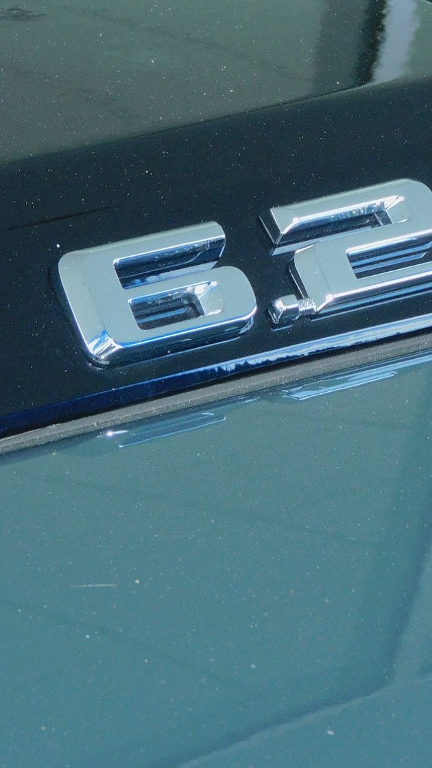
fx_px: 3826
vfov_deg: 11.4
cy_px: 270
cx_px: 298
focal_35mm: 188
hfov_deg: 6.5
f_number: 4.5
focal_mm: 15.2
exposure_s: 1/60
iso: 180
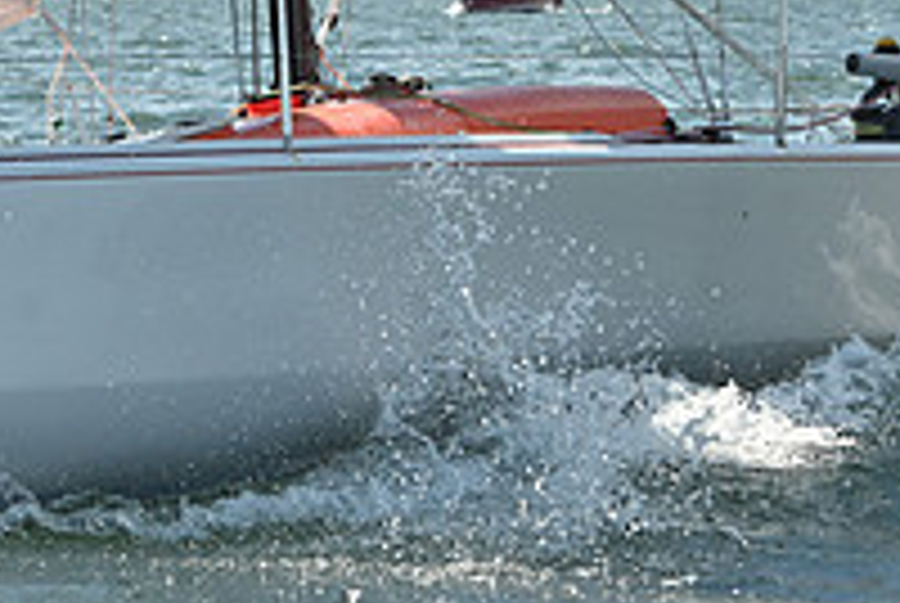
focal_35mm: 275
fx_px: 6885
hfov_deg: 7.5
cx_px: 364
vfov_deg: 5.0
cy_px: -34
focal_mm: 95
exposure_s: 1/1250
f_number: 7.1
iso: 250
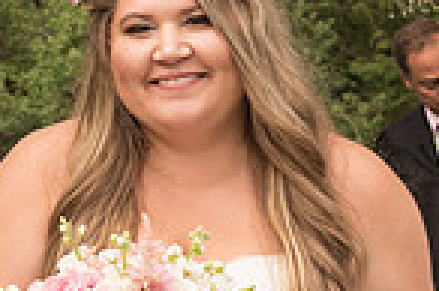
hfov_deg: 6.7
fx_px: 3752
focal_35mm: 308
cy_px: 230
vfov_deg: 4.4
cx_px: 499
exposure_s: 1/200
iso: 400
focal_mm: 75
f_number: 10
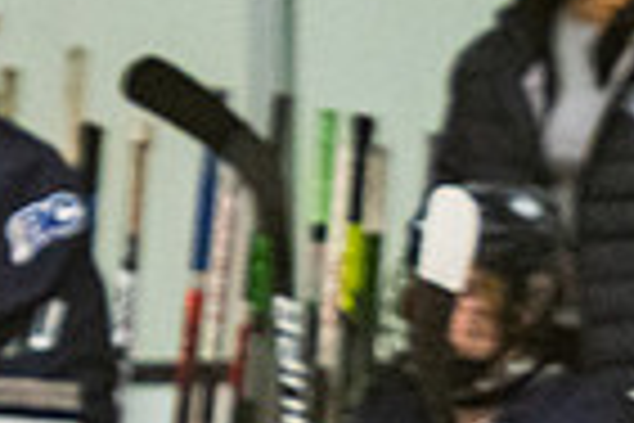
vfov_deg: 1.0
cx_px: 1218
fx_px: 23615
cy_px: 511
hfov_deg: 1.5
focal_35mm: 1341
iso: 2000
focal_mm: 155
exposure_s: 1/640
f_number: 2.8
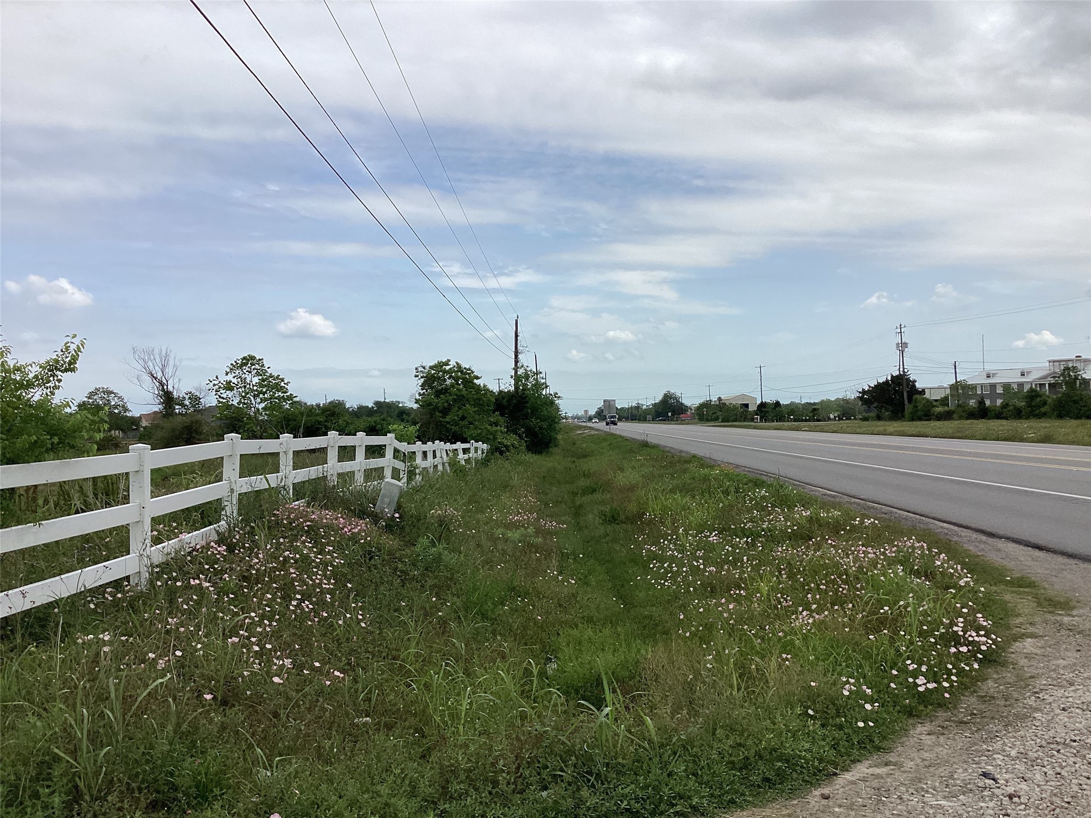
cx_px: 546
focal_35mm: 31
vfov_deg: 45.4
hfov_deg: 58.4
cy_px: 409
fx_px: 977
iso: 25
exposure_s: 1/2037
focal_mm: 3.3
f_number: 2.4
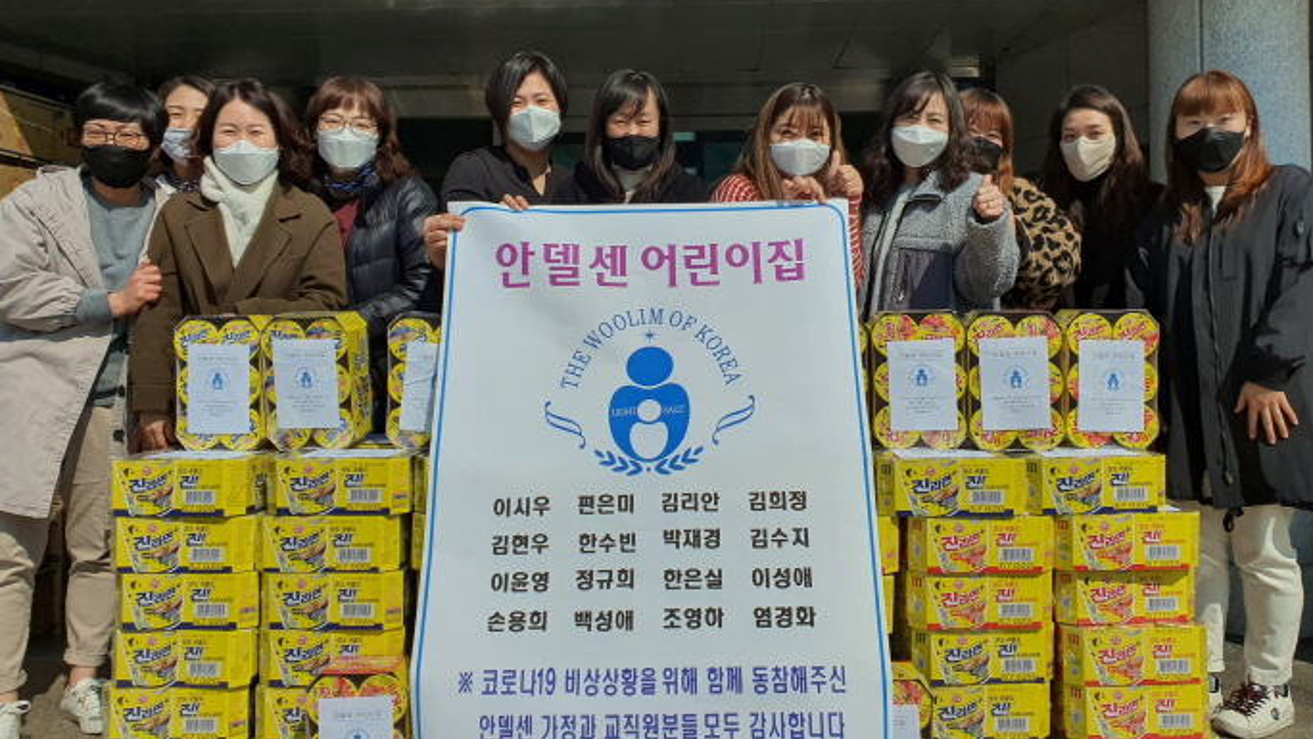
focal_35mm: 29
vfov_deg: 40.1
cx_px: 656
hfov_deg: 66.1
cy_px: 327
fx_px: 1010
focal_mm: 4.3
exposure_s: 1/6960
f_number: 2.4
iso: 50
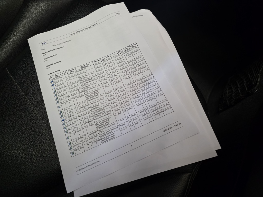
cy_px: 98
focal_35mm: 23
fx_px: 175
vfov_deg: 58.9
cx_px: 132
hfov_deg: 73.9
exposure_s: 1/100
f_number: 1.7
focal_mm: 6.25
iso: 800
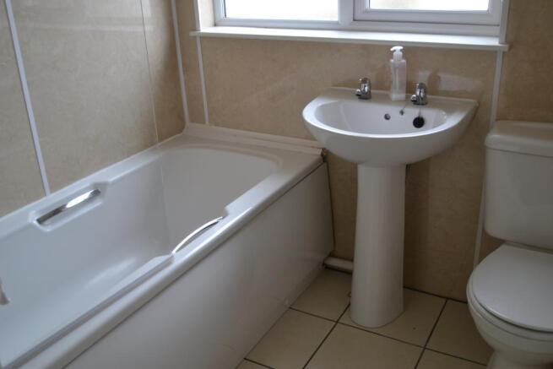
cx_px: 276
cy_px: 184
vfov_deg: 36.9
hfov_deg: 53.1
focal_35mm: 36
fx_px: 553
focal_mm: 24
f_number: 4
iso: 400
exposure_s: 1/60
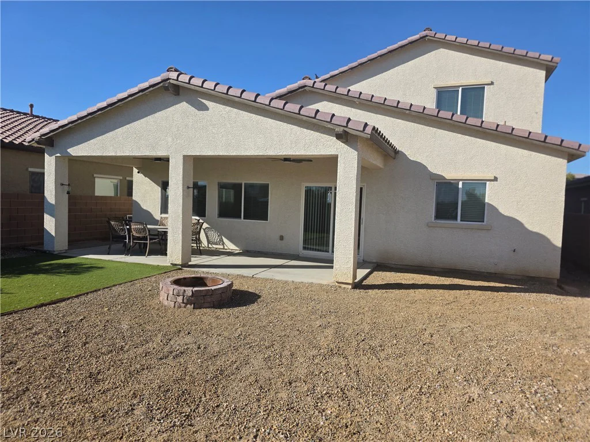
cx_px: 295
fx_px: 392
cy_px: 221
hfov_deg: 73.9
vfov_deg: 58.9
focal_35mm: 23
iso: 80
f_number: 1.7
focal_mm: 6.3
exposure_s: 1/6355
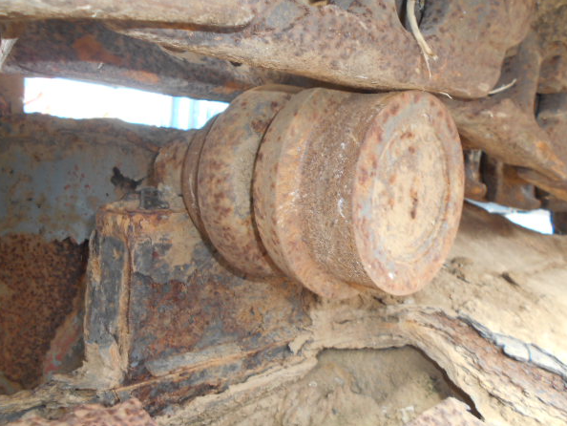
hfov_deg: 63.4
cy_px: 201
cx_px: 280
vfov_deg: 49.8
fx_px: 459
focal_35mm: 28
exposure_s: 1/25
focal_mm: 4.6
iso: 80
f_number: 3.2
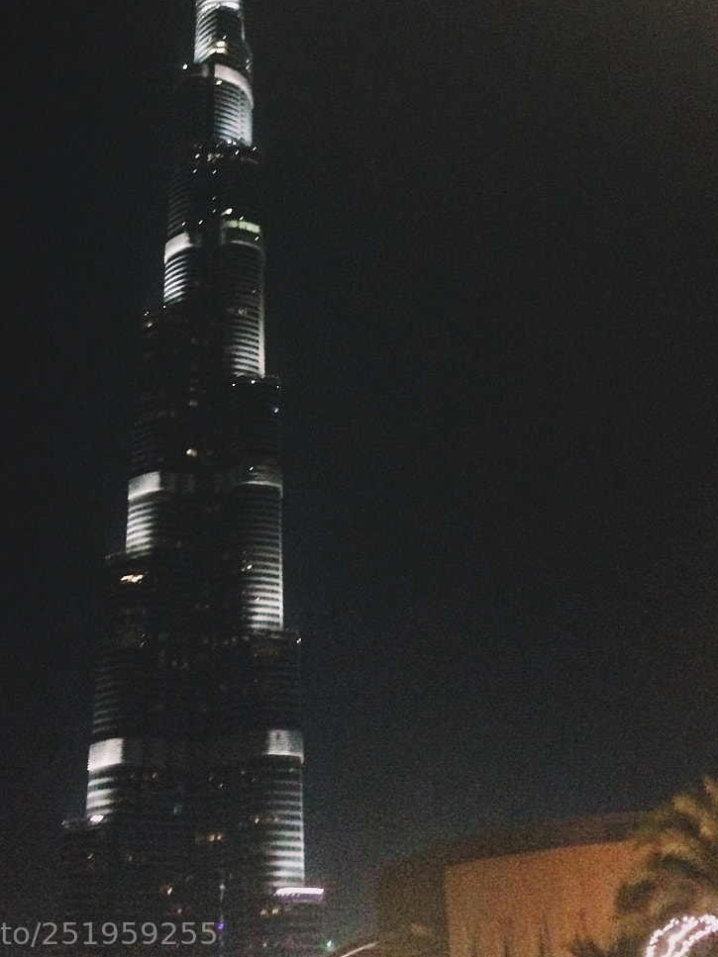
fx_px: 1328
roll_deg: +1.3
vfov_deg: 38.5
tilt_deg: +37.9
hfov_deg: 30.2
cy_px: 220
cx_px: 293
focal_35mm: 48
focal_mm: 4.15
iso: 640
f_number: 2.2
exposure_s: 1/17
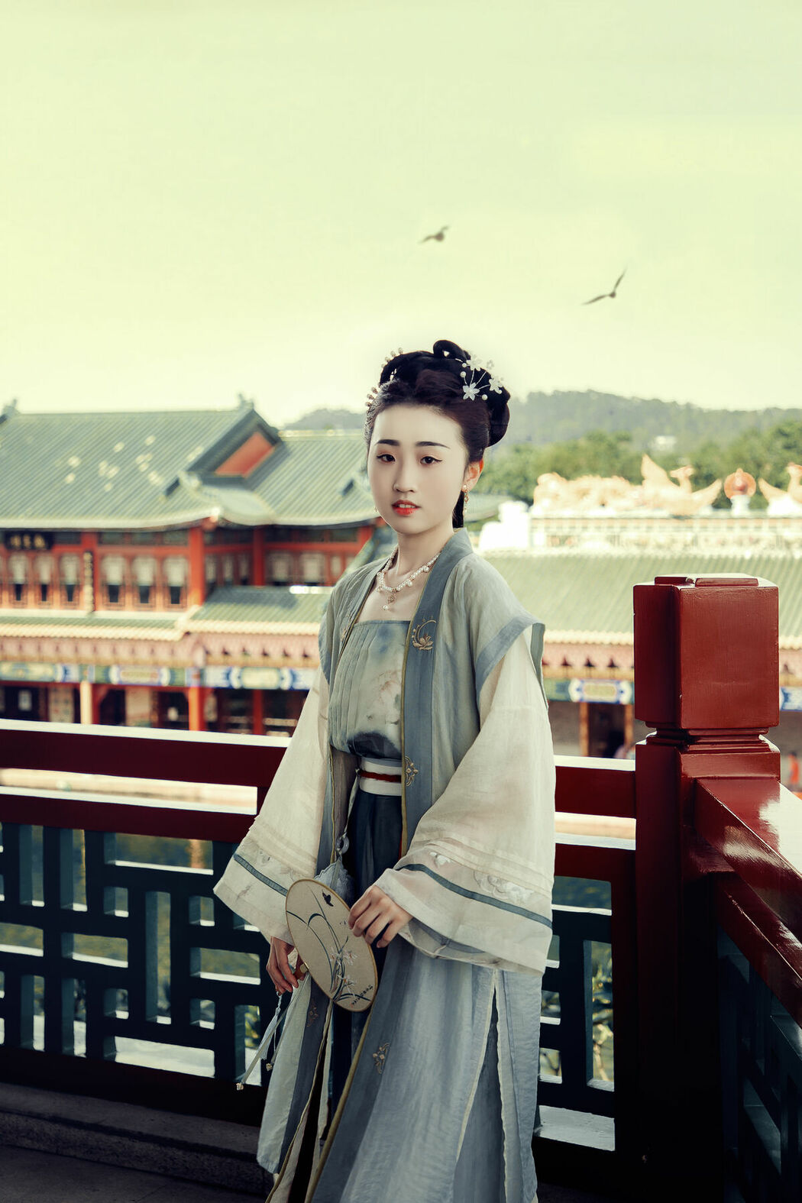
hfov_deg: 23.4
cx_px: 401
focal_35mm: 58
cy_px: 602
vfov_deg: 34.5
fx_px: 1938
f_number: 4
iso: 100
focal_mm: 58
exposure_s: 1/200
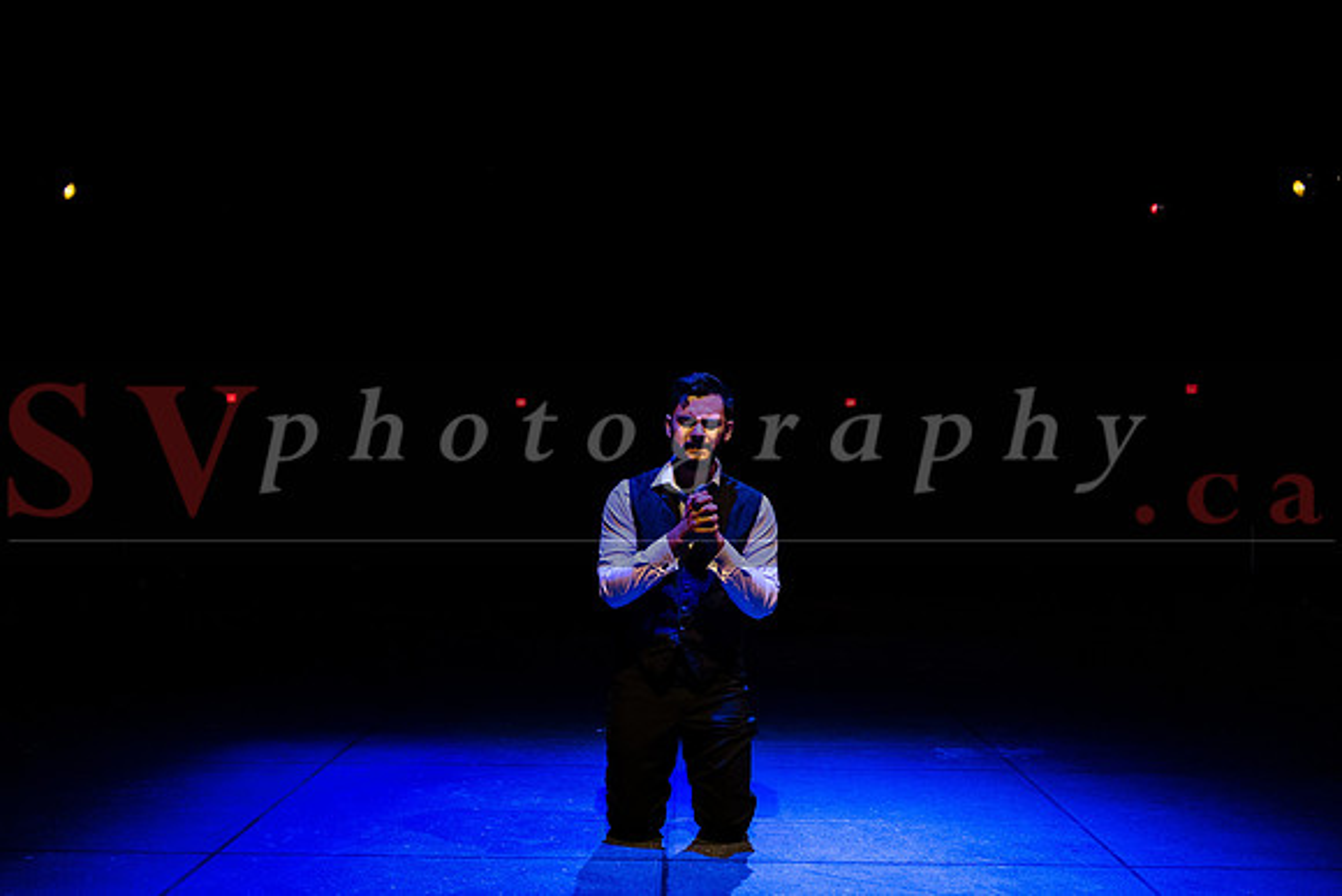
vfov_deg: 35.1
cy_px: 475
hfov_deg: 50.7
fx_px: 1416
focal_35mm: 38
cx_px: 622
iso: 1600
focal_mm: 35
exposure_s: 1/25
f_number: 2.8
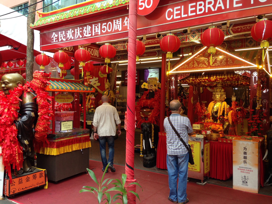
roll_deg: -1.8
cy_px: 102
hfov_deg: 55.4
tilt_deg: +1.5
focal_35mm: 33
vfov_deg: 42.9
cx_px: 136
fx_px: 259
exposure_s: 1/120
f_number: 2.4
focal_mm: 4.12
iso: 64
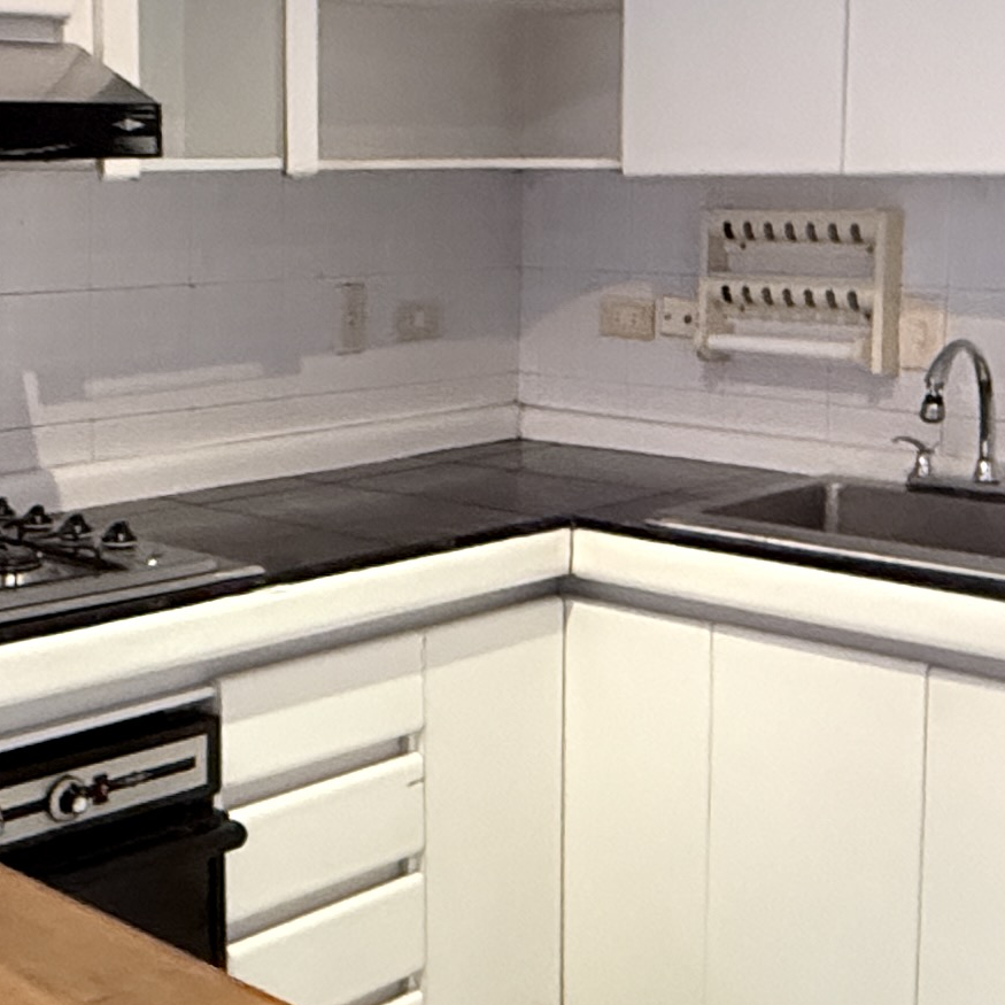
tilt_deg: -4.3
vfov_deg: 30.0
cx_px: 286
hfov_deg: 29.7
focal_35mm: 57
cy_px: 395
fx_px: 1872
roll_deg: -0.6
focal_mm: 2.22
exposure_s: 1/60
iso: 800
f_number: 2.2
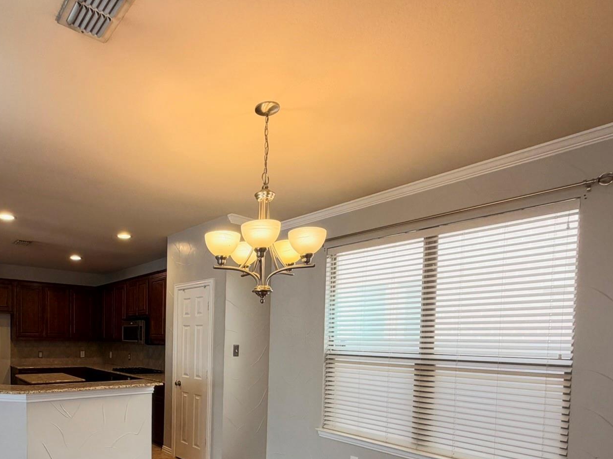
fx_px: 407
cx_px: 183
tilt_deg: -1.7
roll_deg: -1.3
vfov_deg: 55.6
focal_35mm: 23
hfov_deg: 70.8
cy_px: 352
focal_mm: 2.22
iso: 160
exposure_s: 1/120
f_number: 2.2
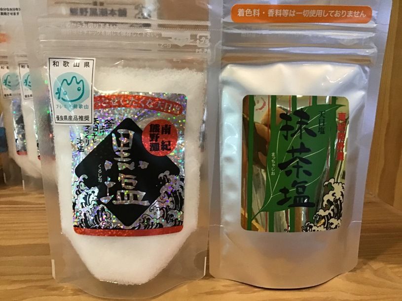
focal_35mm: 31
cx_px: 201
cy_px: 150
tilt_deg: -12.7
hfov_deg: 58.4
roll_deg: -1.7
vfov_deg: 45.4
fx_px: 360
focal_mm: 3.3
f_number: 2.4
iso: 200
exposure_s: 1/17
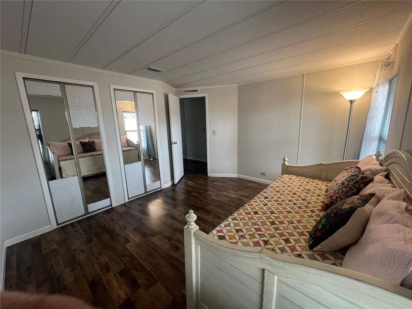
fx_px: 155
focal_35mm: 13
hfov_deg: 106.2
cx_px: 206
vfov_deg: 89.9
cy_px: 154
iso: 250
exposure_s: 1/60
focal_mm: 1.57
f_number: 1.8
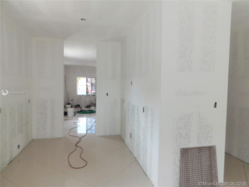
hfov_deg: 73.9
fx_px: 165
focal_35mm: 23
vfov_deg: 58.9
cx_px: 124
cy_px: 94
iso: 125
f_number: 3
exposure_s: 1/160
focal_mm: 4
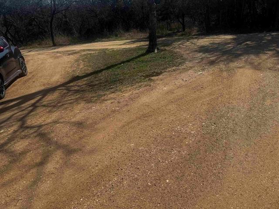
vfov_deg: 56.8
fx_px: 193
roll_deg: +7.4
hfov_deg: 71.6
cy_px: 104
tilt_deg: -21.1
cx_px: 140
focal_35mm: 24
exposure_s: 1/5348
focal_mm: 6.76
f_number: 1.78
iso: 80
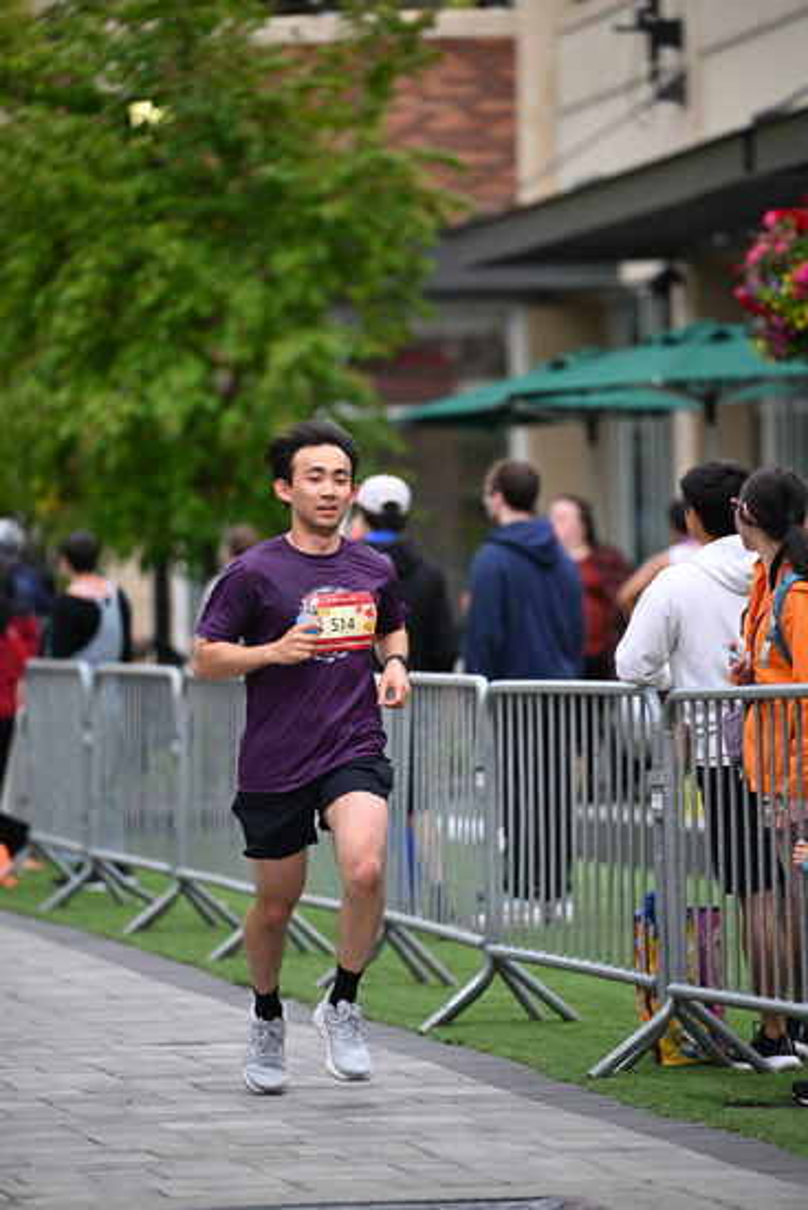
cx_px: 404
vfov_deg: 10.3
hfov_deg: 6.9
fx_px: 6729
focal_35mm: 200
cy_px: 605
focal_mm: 200
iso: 640
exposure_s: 1/2000
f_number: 2.8
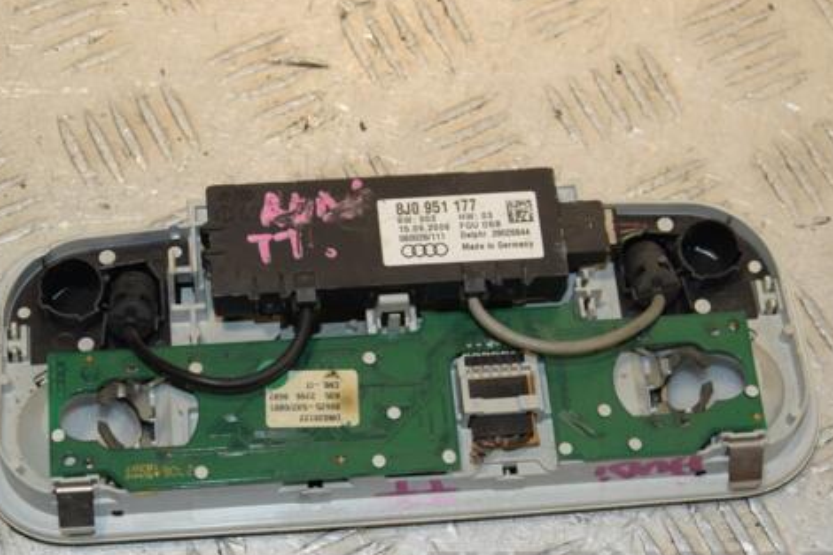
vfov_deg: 14.8
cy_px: 342
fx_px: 2128
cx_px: 392
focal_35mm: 92
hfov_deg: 22.1
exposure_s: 1/200
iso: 800
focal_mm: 48
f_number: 8
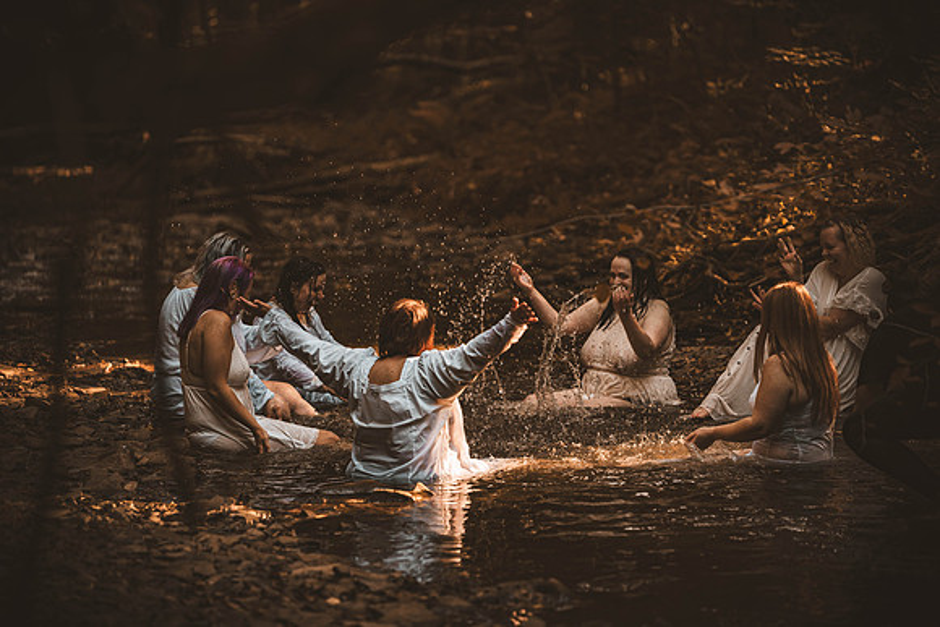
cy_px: 314
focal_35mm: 165
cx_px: 470
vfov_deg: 8.3
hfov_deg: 12.4
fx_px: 4309
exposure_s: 1/400
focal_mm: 165
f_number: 2.8
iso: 1000
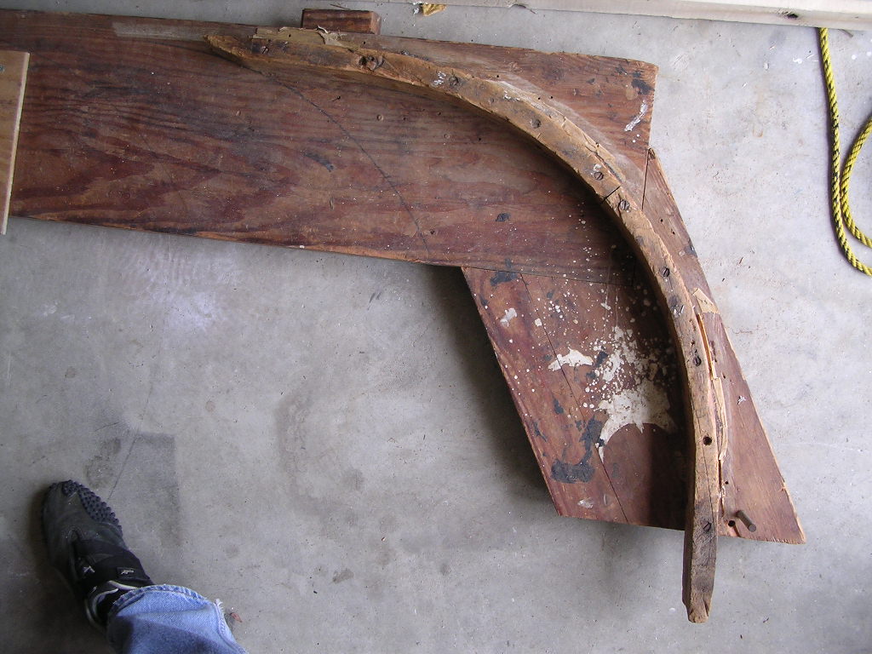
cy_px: 327
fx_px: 957
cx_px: 436
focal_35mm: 38
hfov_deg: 49.0
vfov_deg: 37.7
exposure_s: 1/53.1
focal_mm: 5.8
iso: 100
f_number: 2.8
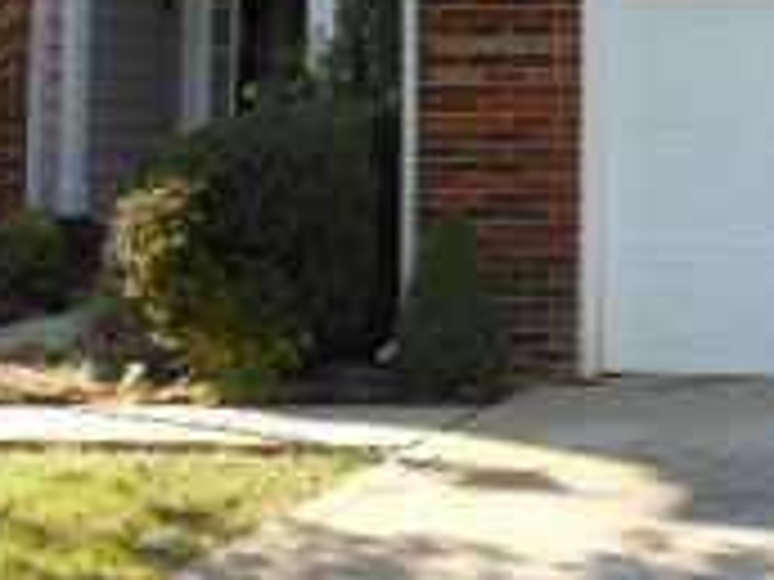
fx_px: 2415
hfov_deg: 17.8
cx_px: 765
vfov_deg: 13.2
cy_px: -207
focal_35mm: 108
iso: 80
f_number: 3.3
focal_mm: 5.2
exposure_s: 1/200
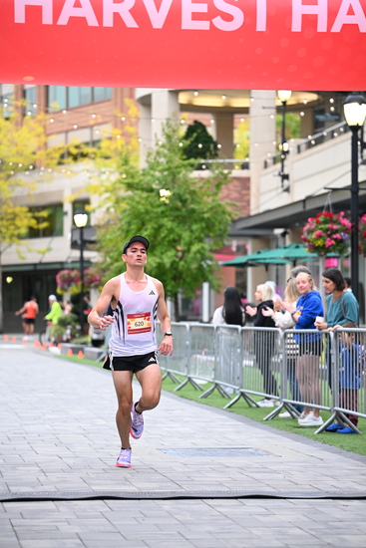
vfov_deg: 20.2
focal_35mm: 101
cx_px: 183
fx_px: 1539
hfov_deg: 13.6
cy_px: 274
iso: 1600
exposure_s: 1/800
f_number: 2.8
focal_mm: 101
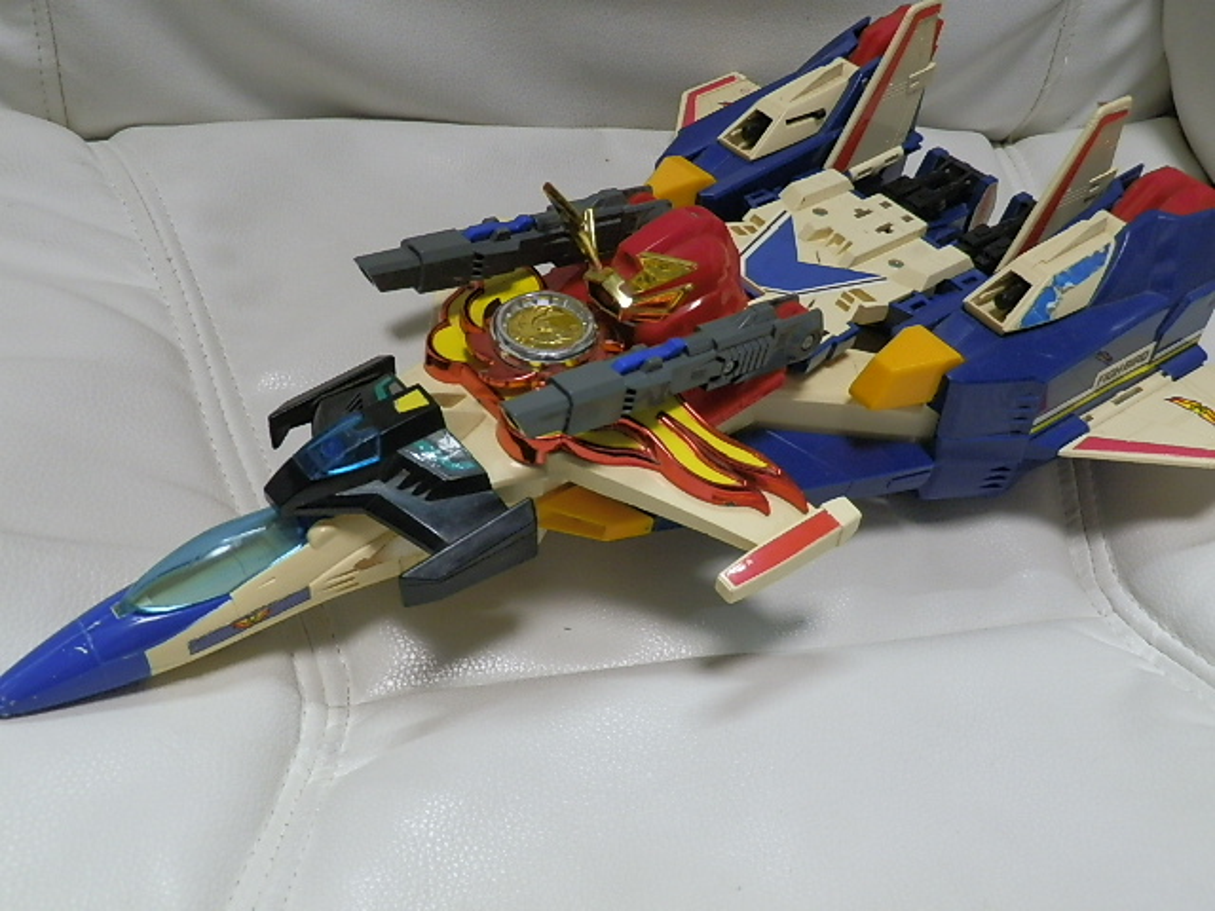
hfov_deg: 54.0
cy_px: 456
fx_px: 1193
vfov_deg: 41.8
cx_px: 608
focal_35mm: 34
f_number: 3.5
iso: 200
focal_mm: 6.17
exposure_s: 1/20
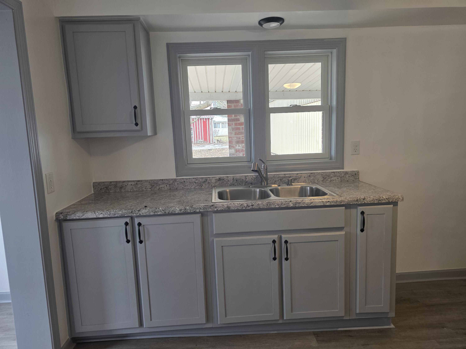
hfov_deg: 73.9
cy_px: 174
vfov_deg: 58.9
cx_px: 233
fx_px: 310
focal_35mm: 23
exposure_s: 1/120
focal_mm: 6.3
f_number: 1.7
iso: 125
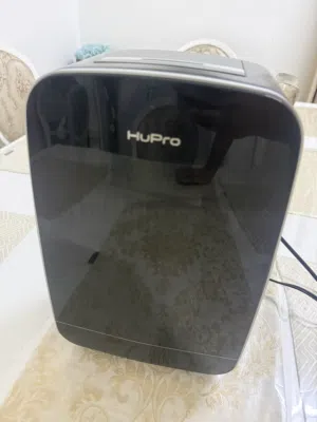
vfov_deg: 71.6
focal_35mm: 24
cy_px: 211
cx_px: 158
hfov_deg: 56.8
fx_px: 293
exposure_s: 1/40
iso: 800
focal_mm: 6.76
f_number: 1.78
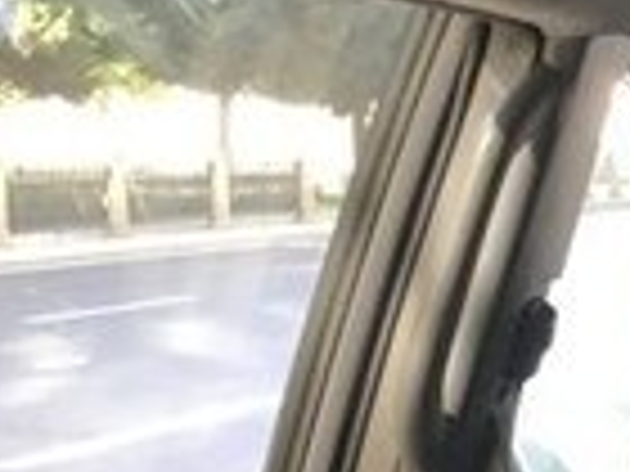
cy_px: 443
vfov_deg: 10.8
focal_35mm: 137
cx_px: 1377
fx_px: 2493
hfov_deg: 12.2
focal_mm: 4.15
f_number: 2.2
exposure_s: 1/33
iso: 32
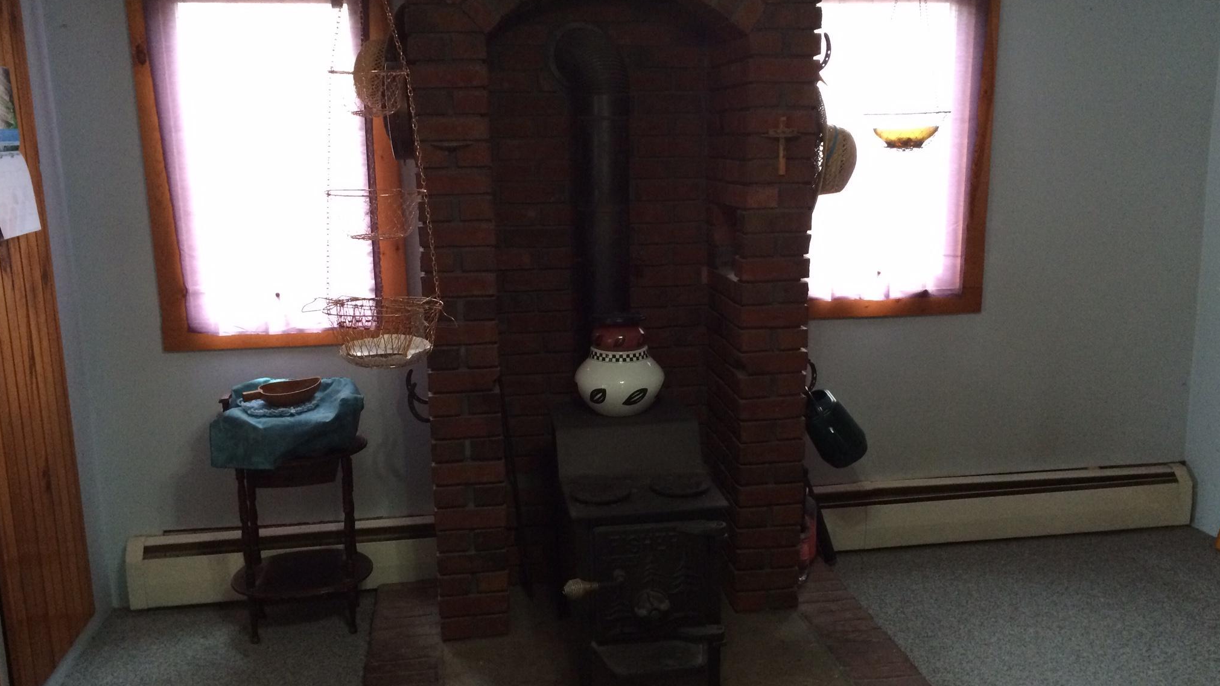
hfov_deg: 61.0
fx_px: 1035
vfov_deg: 36.6
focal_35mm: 32
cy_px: 370
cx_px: 611
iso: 250
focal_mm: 4.15
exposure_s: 1/24
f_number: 2.2
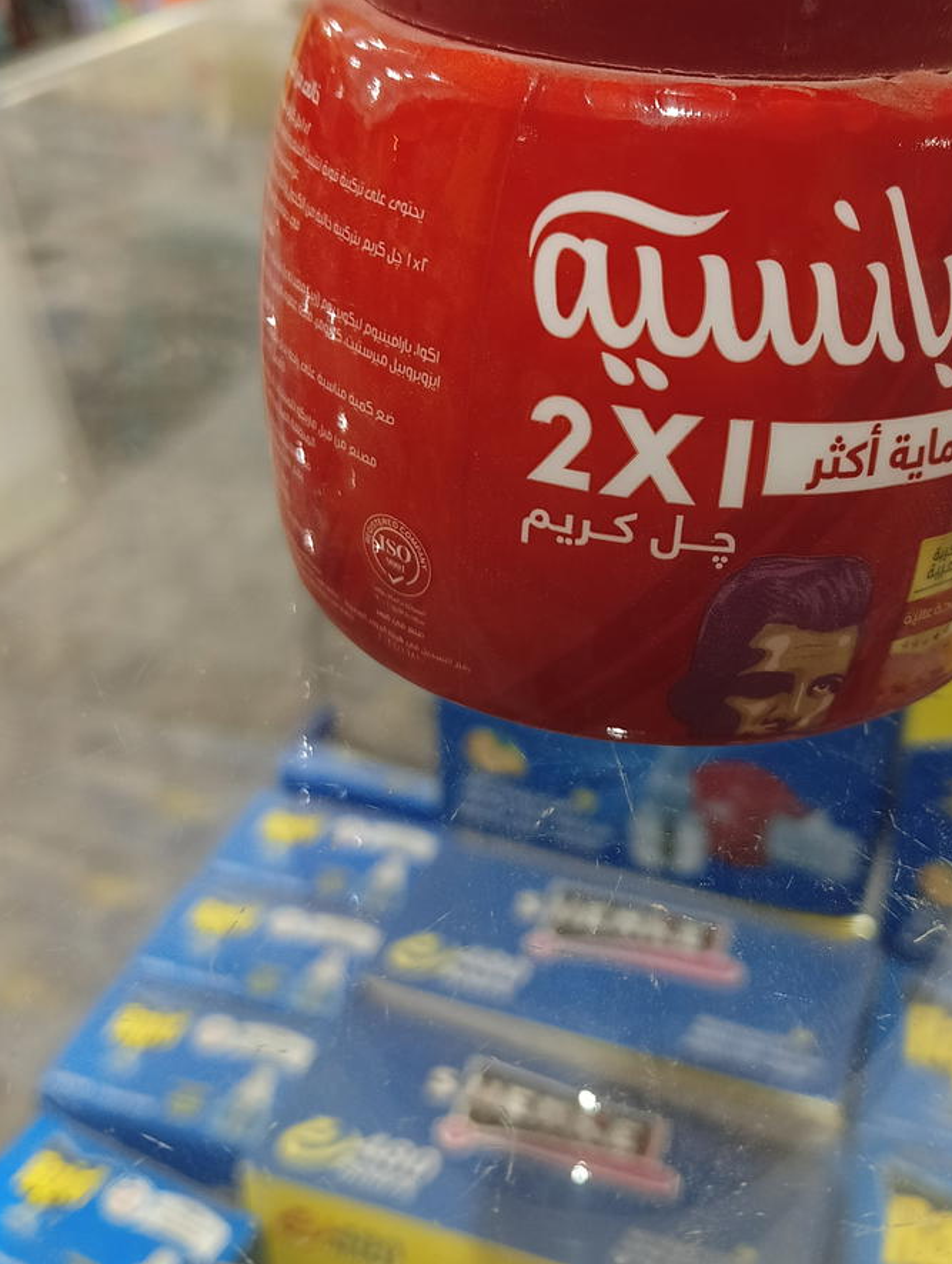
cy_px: 568
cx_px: 634
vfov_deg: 47.7
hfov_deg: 36.6
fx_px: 1426
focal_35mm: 39
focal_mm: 4.05
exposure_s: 1/25
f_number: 1.8
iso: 640
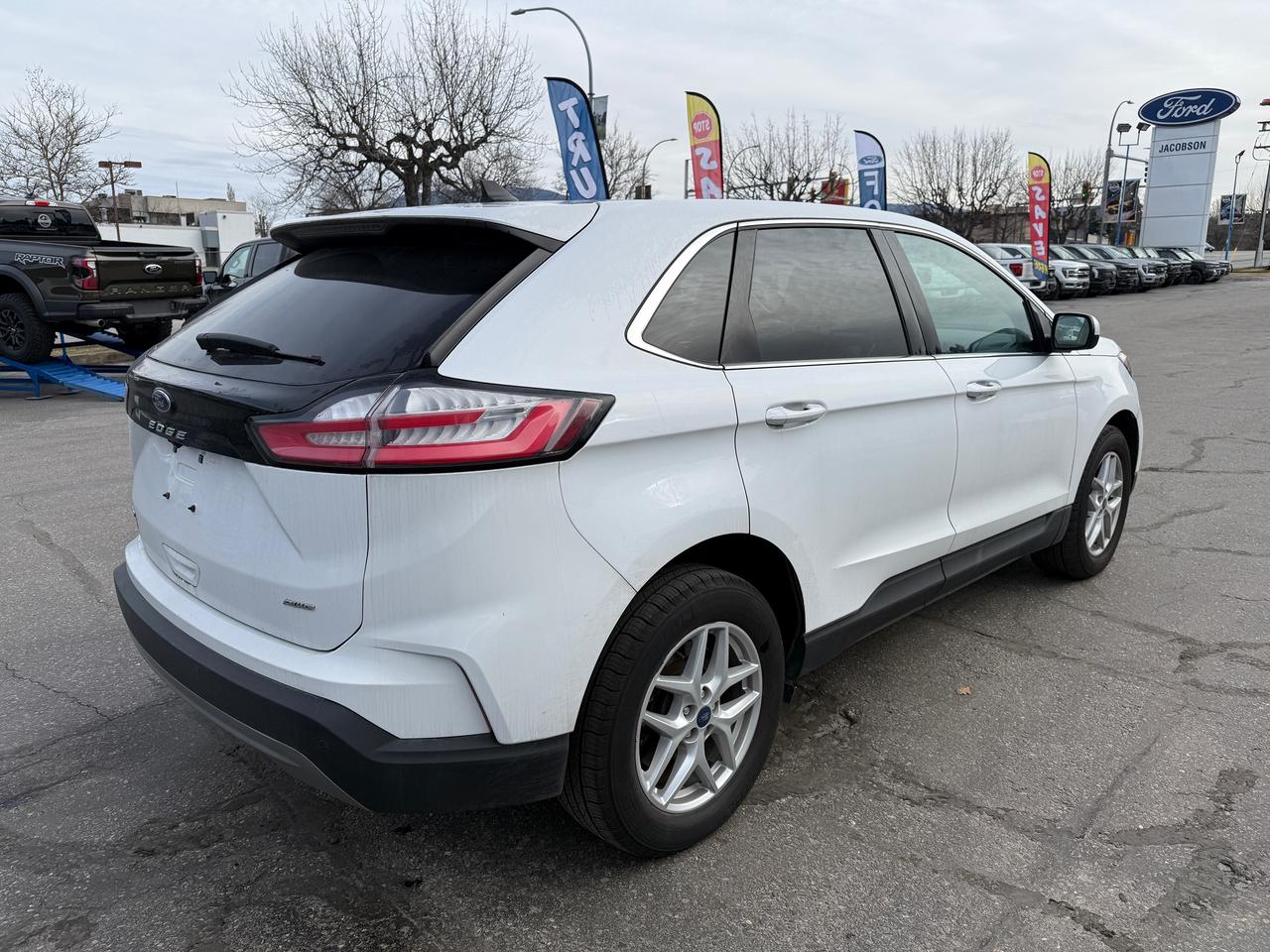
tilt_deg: -9.6
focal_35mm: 24
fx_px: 881
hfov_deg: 71.6
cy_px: 476
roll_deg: +1.3
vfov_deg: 56.8
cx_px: 635
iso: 80
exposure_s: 1/2445
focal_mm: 6.76
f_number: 1.78
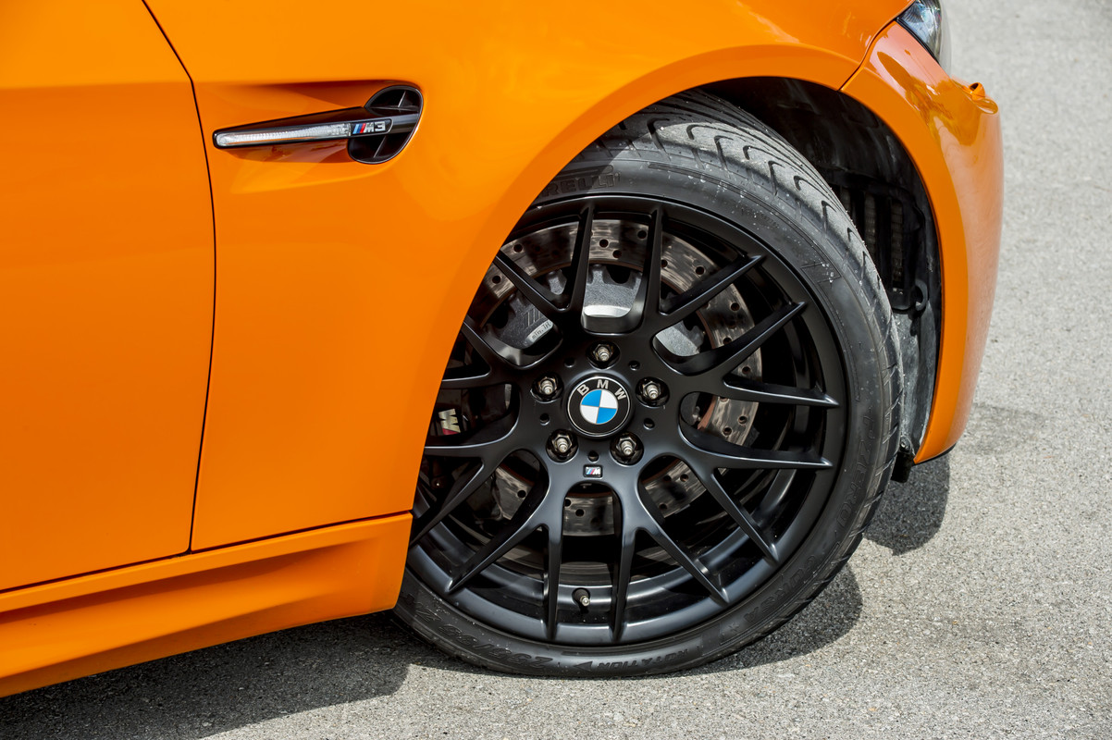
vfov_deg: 11.0
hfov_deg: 16.4
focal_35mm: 125
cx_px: 556
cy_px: 370
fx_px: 3859
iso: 100
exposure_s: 1/100
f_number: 10
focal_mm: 125
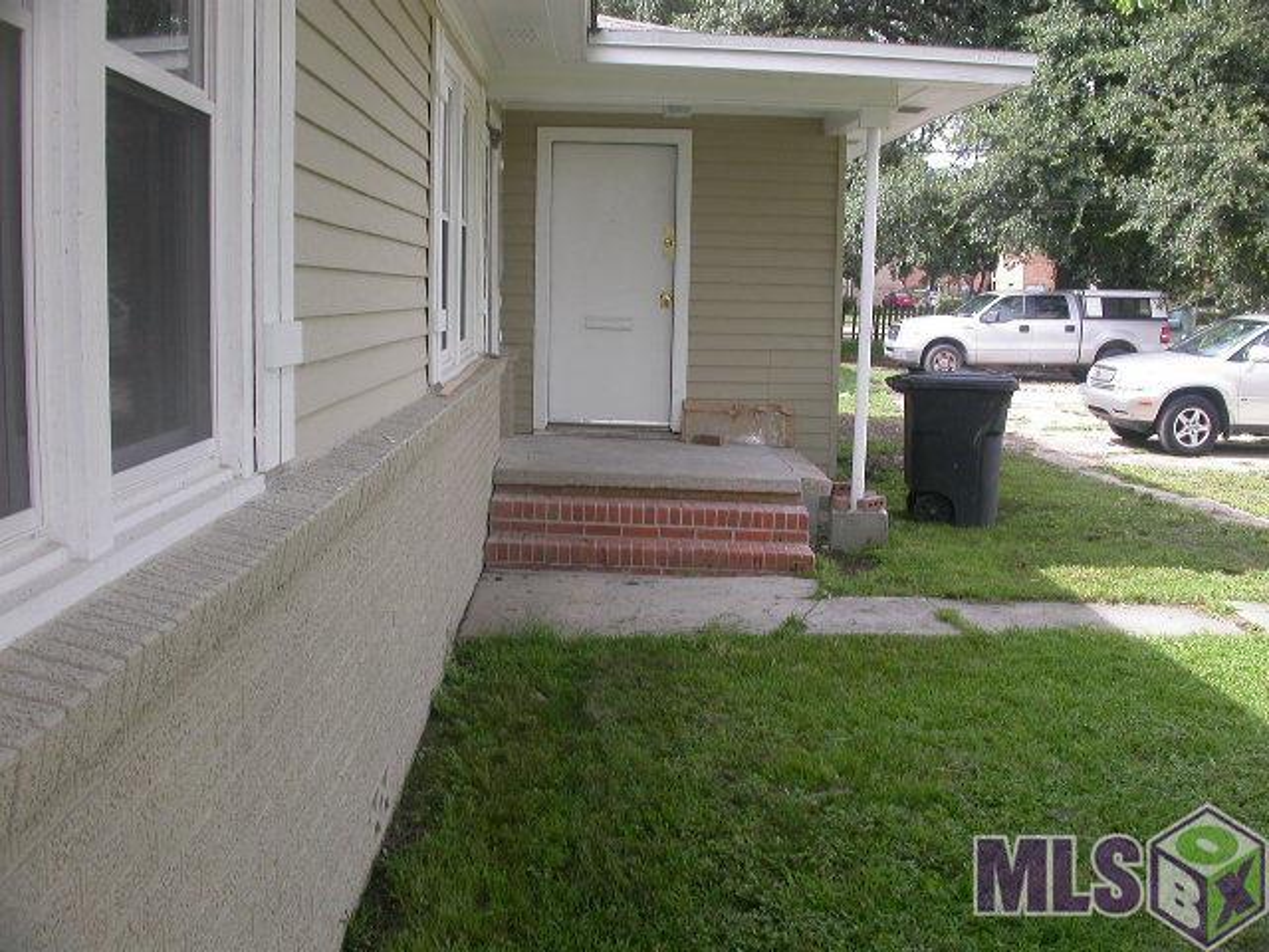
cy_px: 476
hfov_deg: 49.0
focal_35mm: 38
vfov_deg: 37.7
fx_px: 1393
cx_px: 634
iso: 100
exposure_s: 1/150
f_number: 4.7
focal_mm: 7.85
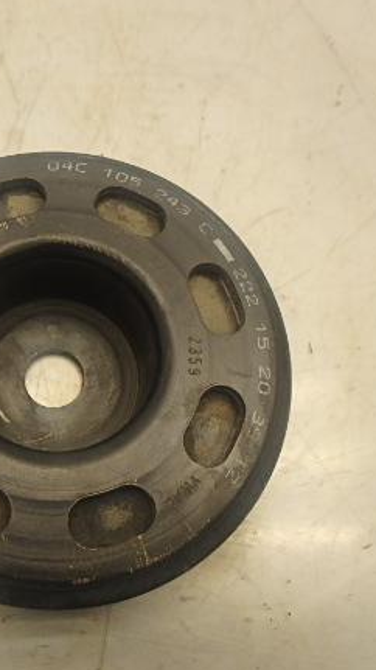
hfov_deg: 33.1
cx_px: 50
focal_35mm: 34
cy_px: 356
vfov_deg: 58.0
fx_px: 603
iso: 200
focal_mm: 3.7
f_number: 3.5
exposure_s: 1/50
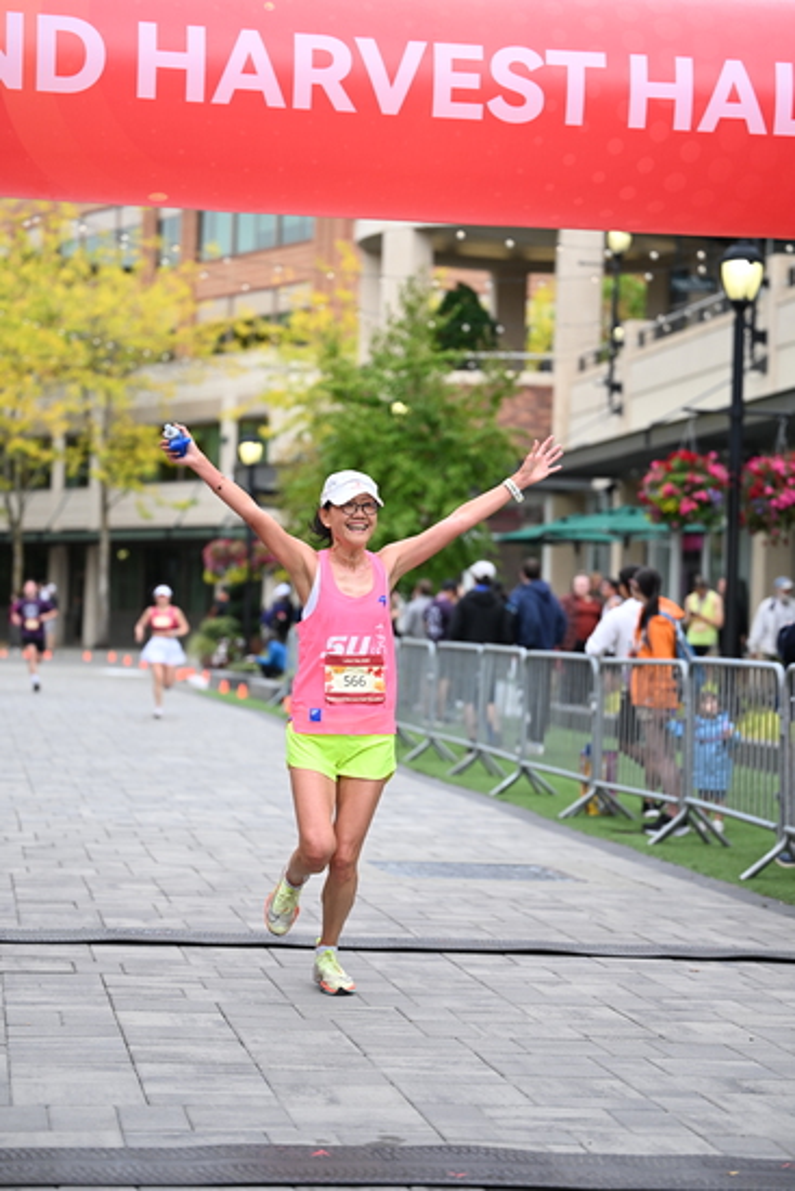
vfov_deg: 24.2
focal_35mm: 84
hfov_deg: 16.3
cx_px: 398
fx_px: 2781
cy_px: 596
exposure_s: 1/2000
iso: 640
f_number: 2.8
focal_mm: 84
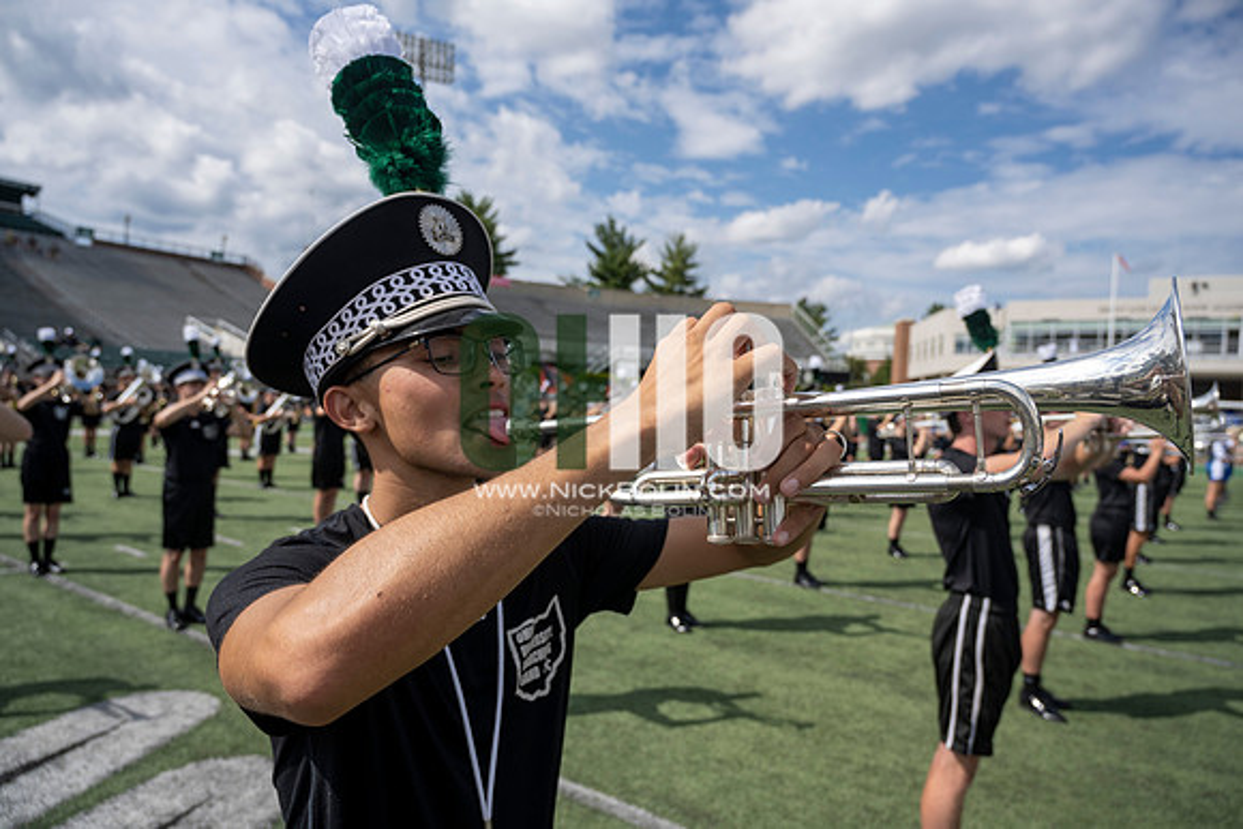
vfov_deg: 53.2
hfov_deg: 73.7
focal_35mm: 24
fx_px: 829
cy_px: 414
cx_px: 622
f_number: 5
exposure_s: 1/1600
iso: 200
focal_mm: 24
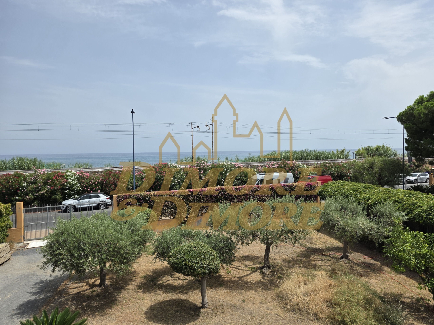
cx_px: 217
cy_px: 162
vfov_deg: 58.9
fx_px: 288
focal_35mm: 23
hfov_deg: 73.9
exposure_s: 1/7944
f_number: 1.7
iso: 64
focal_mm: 6.3
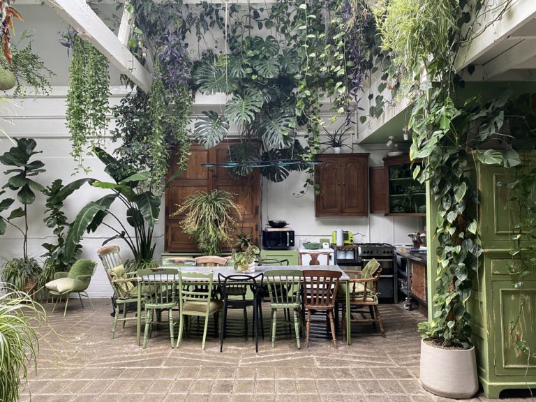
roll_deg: +0.3
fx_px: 403
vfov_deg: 53.1
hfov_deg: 67.3
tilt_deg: +1.2
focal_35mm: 26
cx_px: 268
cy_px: 201
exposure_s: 1/60
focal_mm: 4.25
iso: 320
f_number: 1.8
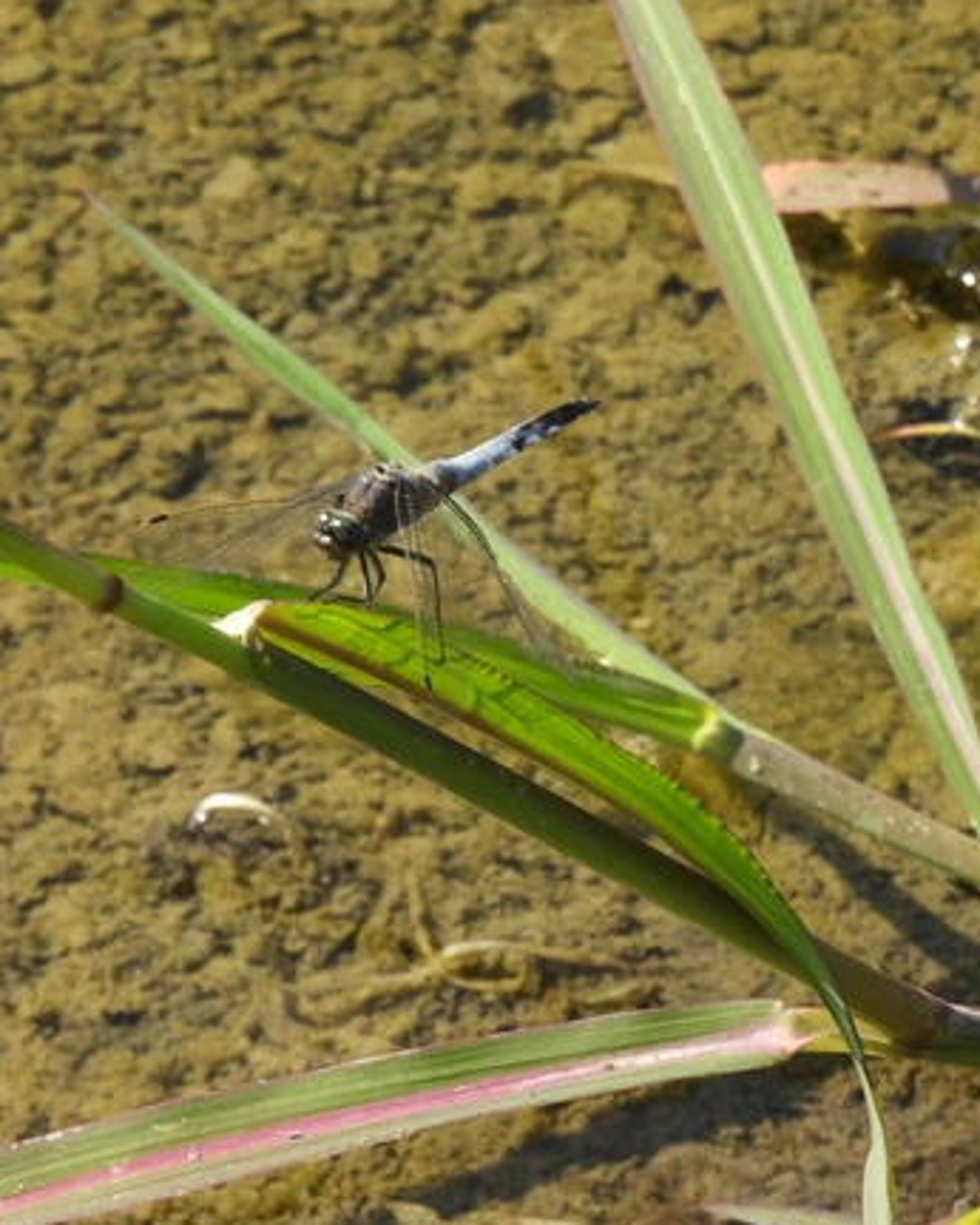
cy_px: 605
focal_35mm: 1231
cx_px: 364
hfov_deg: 1.3
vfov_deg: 1.6
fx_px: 44614
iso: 100
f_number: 6.3
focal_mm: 152
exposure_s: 1/250
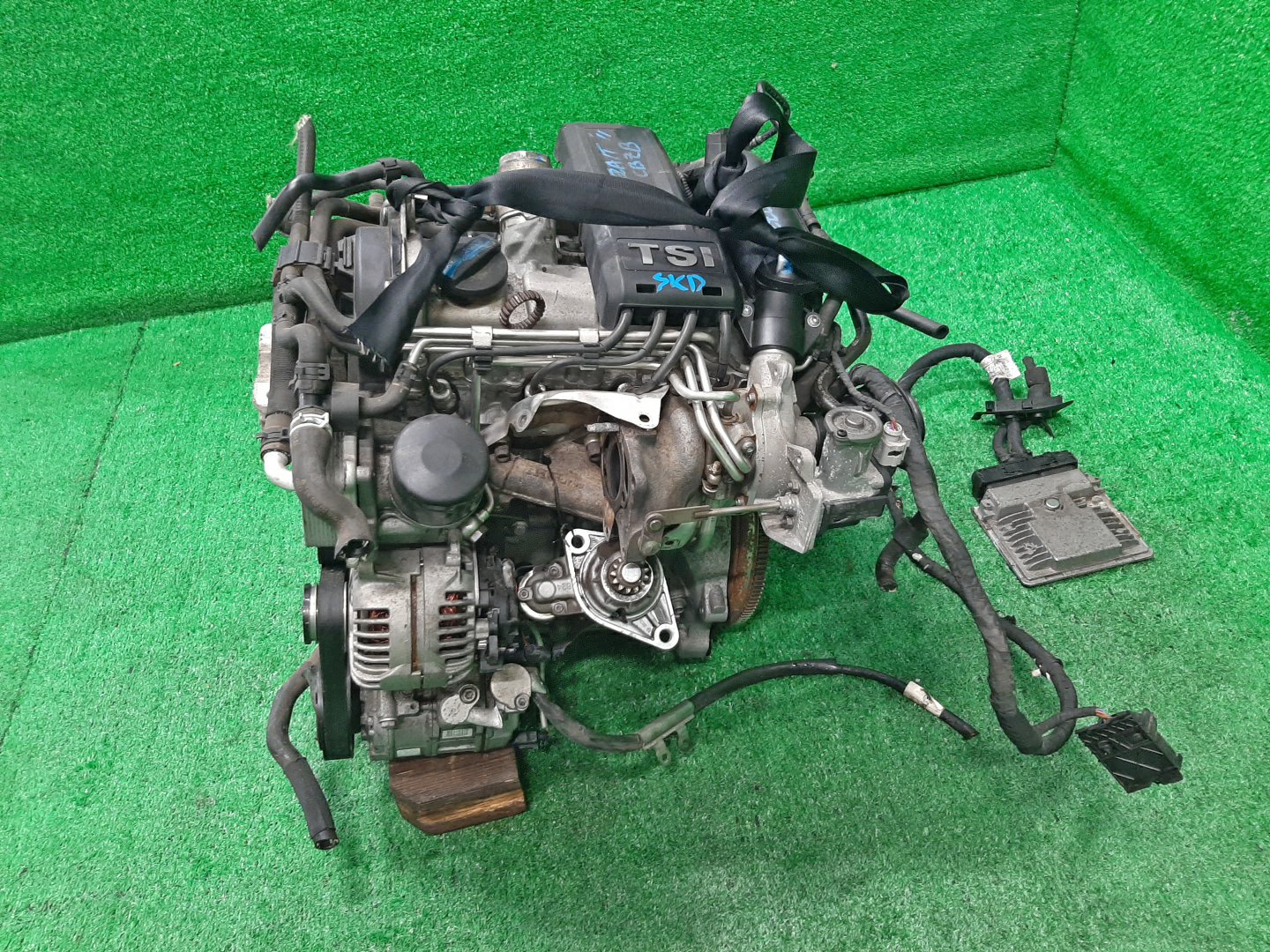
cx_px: 635
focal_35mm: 26
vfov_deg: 53.1
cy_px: 476
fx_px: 954
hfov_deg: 67.3
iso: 190
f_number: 1.7
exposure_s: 1/50
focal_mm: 3.93
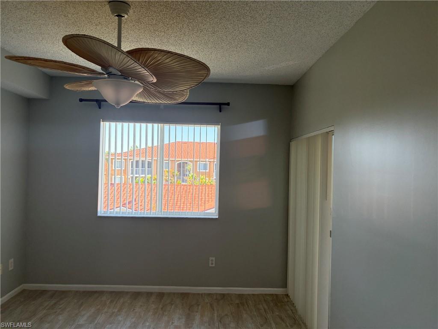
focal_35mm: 26
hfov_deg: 67.3
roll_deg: -2.0
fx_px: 329
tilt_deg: +1.0
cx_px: 219
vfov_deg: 53.1
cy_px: 164
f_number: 1.6
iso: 125
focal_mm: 5.96
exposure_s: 1/238
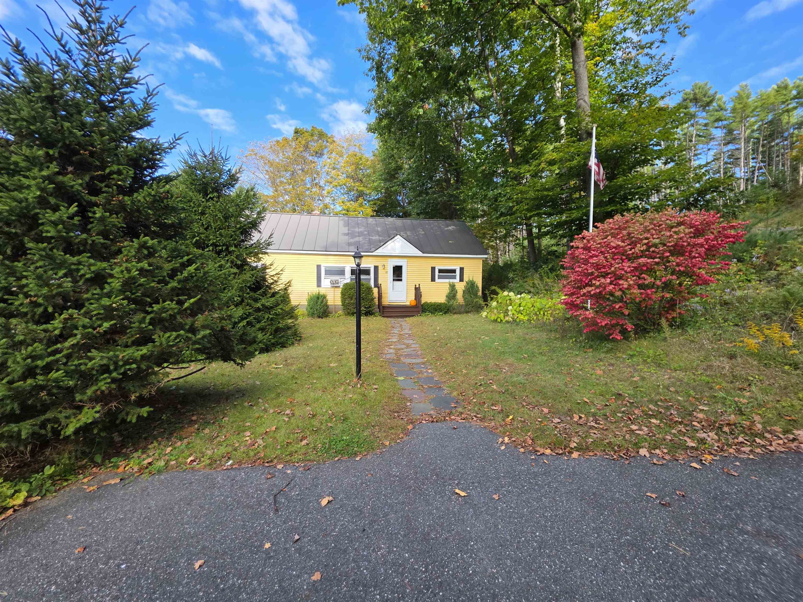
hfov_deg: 106.2
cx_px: 402
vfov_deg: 89.9
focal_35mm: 13
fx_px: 302
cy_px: 301
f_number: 1.9
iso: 40
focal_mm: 2.2
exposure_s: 1/566
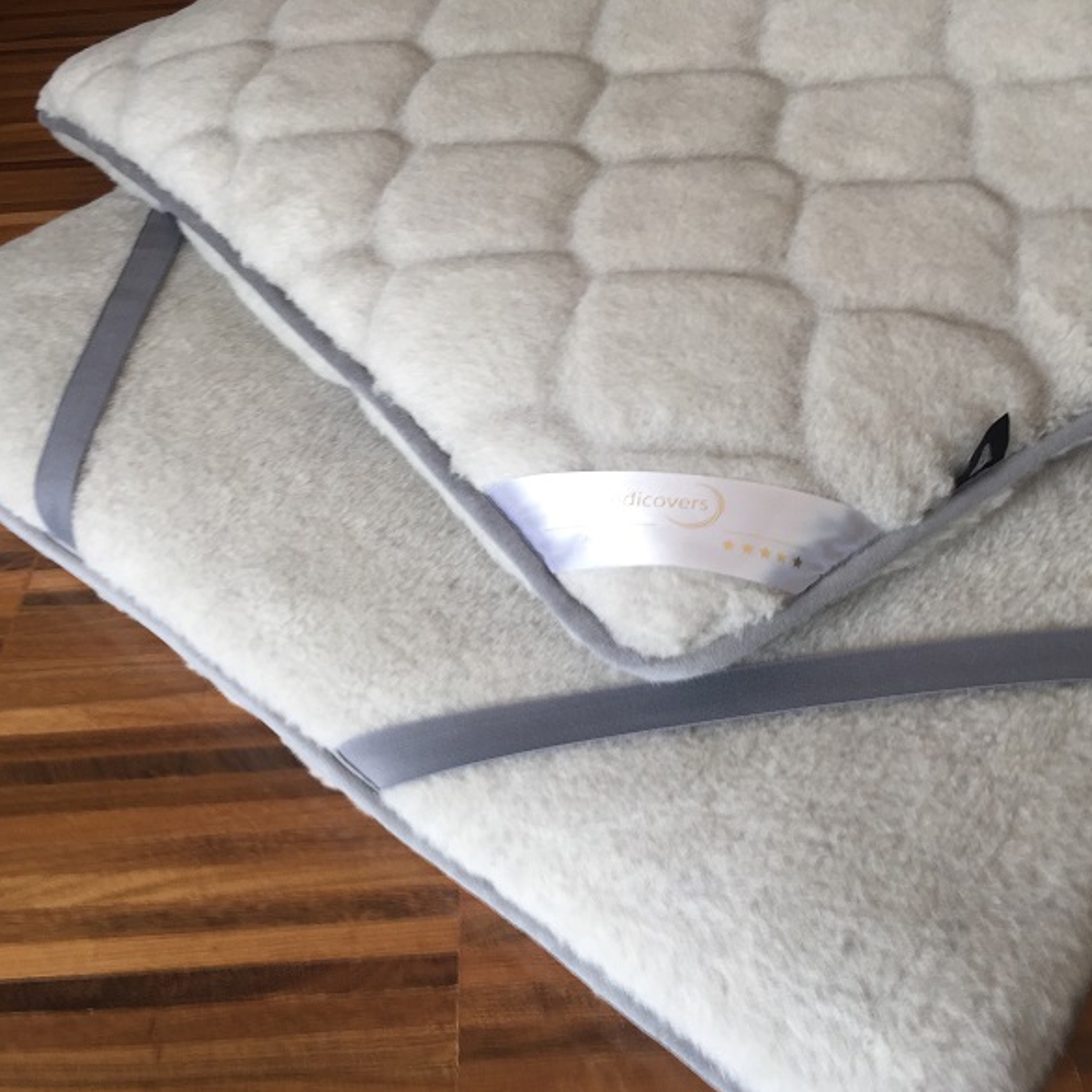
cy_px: 552
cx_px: 591
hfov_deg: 47.2
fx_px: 1249
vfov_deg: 47.2
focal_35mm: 35
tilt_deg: -45.6
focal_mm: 4.15
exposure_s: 1/50
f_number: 2.2
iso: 40
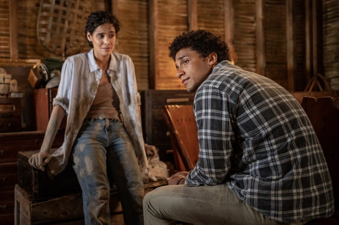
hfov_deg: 47.3
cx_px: 147
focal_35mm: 41
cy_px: 119
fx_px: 386
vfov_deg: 32.6
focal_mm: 35
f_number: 1.8
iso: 2000
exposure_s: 1/125
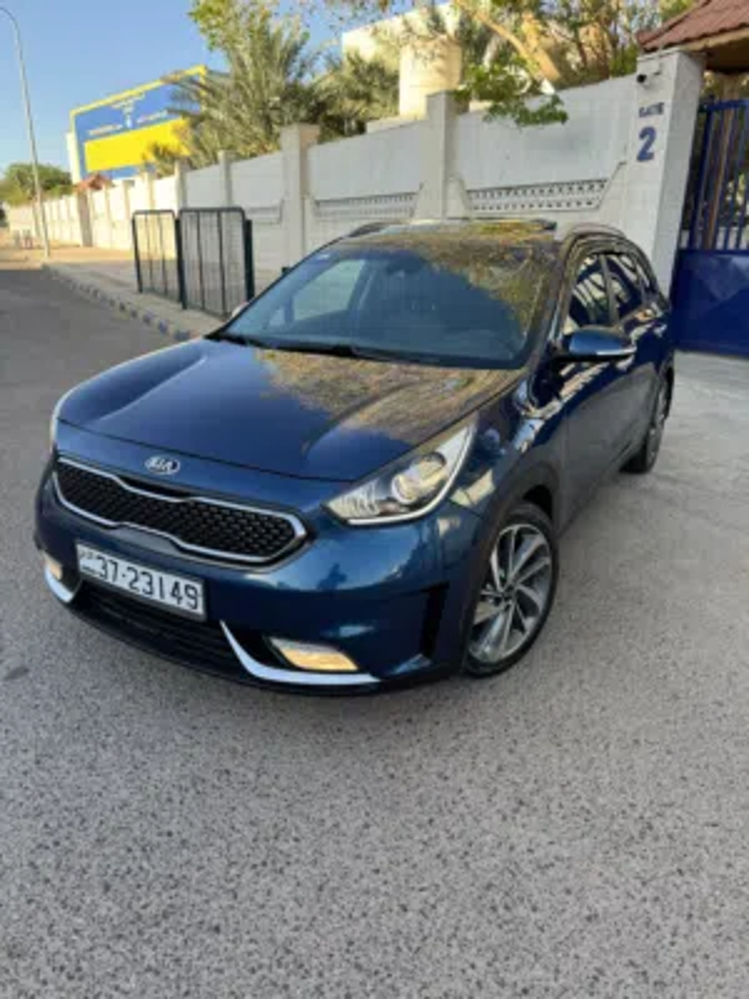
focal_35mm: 24
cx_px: 374
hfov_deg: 56.8
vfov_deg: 71.6
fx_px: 692
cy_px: 500
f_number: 1.78
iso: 80
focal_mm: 6.76
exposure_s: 1/356
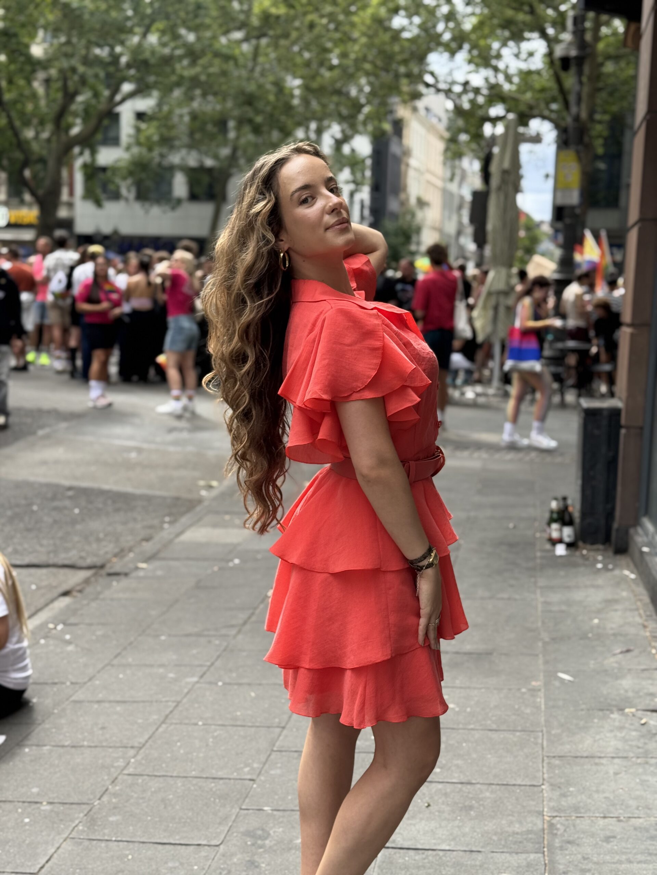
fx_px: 1215
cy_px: 438
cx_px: 328
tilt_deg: -5.9
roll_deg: -2.0
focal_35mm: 48
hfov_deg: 30.3
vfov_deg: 39.7
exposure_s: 1/812
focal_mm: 6.76
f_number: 1.78
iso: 64
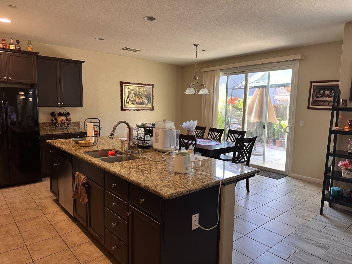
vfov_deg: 56.8
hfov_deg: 71.6
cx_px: 176
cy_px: 132
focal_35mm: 24
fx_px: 244
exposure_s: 1/60
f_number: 1.78
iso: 160
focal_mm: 6.86
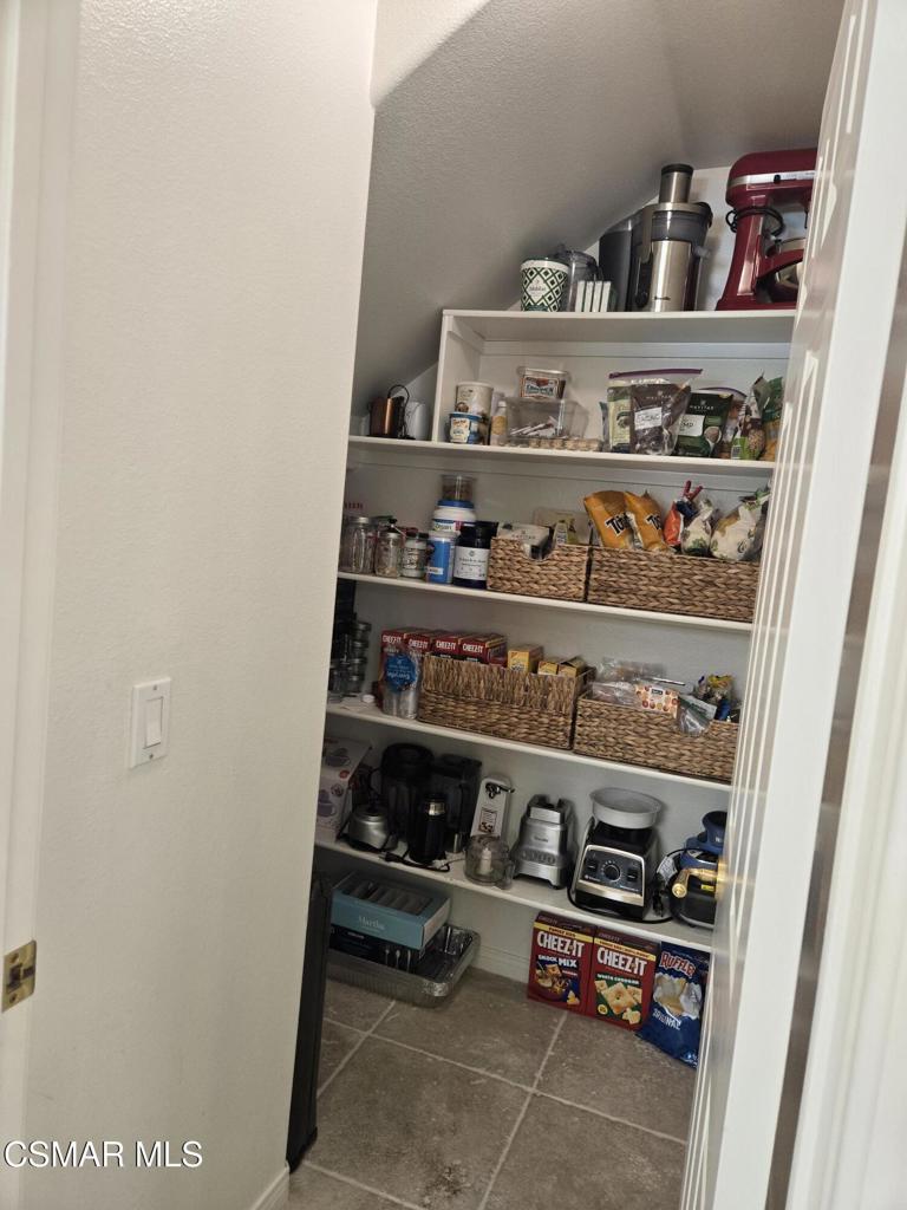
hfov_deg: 58.9
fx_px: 804
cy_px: 605
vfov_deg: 73.9
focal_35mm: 23
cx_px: 454
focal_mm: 5.4
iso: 160
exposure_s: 1/120
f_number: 1.8
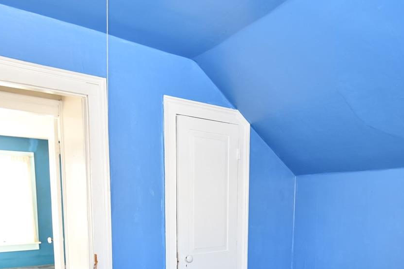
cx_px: 214
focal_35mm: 29
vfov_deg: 41.7
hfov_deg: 63.6
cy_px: 237
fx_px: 325
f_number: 4
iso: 280
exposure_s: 1/60
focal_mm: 10
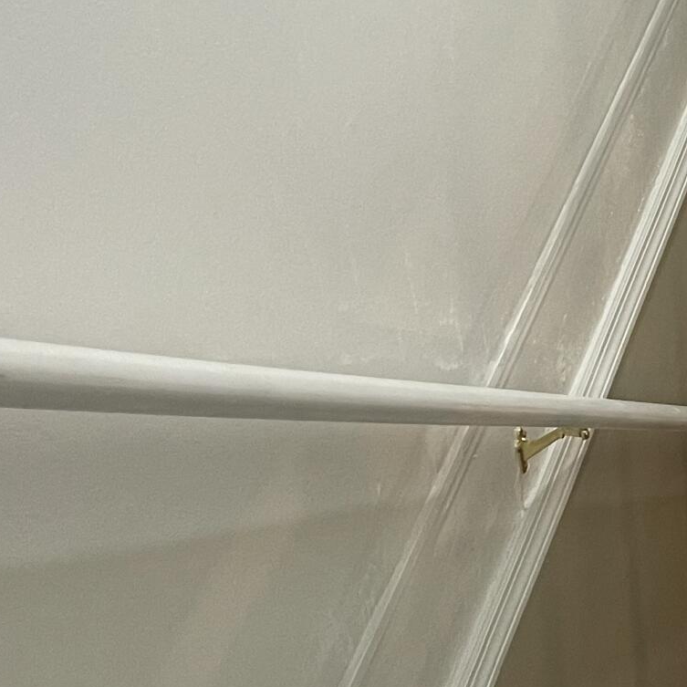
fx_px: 1976
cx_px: 1078
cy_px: 252
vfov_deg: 19.7
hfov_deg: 17.4
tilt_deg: -35.0
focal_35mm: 88
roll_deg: -5.4
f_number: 1.6
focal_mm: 5.1
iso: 125
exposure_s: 1/60
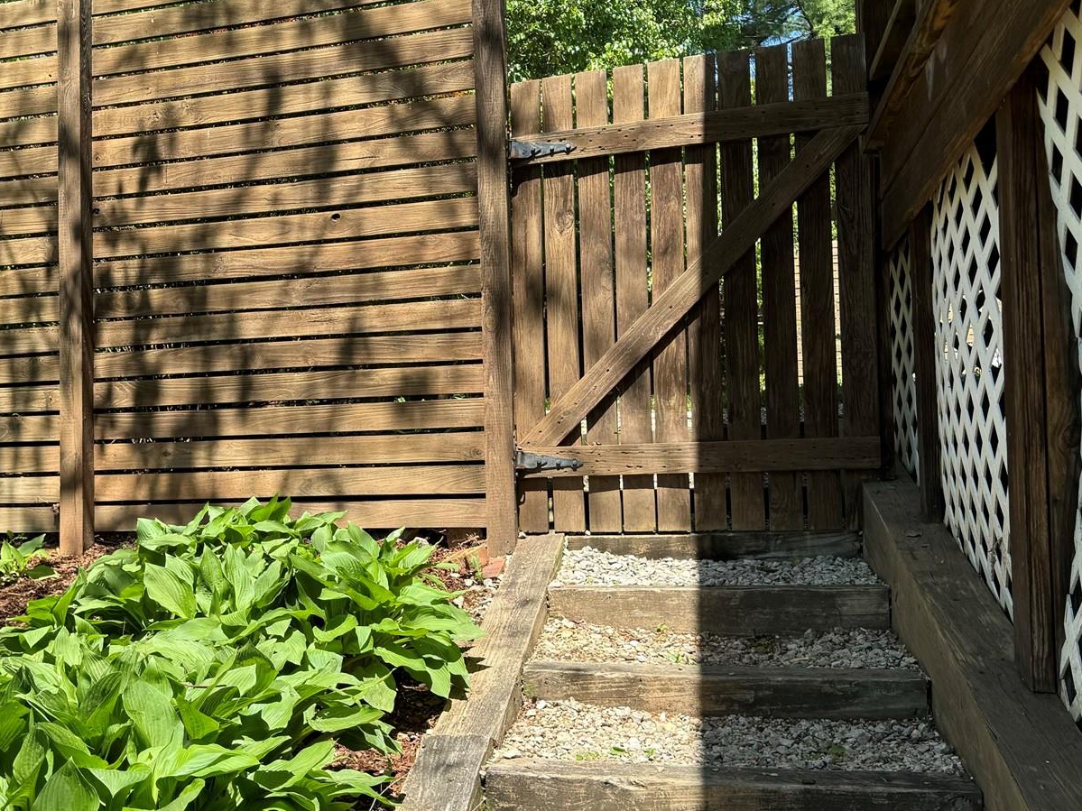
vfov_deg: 35.0
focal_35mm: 41
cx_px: 284
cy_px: 478
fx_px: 1281
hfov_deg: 44.4
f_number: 1.78
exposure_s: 1/1637
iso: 80
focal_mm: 6.76
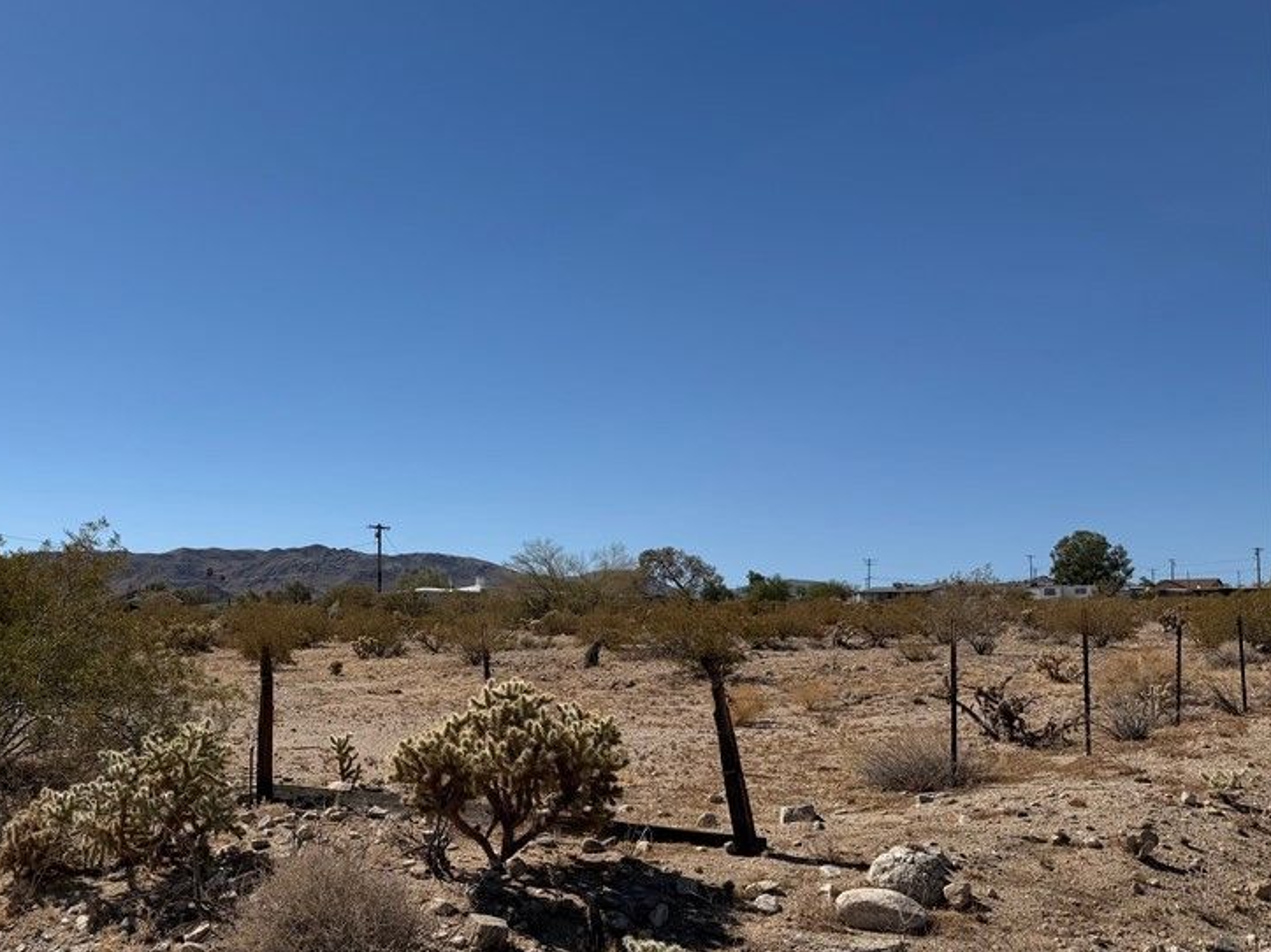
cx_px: 374
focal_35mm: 34
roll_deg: +0.1
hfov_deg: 52.4
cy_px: 532
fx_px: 1248
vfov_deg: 41.7
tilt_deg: +5.6
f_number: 1.78
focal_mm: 6.76
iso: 80
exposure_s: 1/9091
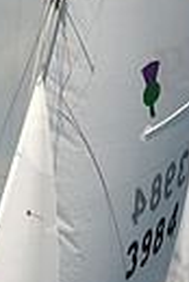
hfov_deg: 0.8
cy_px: 180
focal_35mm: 1783
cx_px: 42
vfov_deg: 1.2
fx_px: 14003
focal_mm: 400
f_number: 4
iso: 250
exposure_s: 1/4000
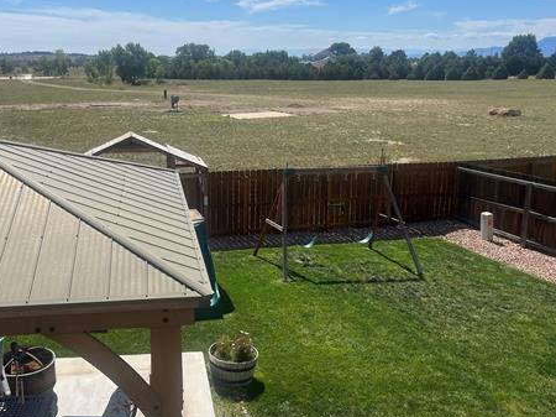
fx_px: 594
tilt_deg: -11.7
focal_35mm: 37
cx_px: 230
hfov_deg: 49.9
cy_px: 174
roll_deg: -0.1
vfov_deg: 38.5
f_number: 1.6
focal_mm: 5.1
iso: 50
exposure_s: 1/5319
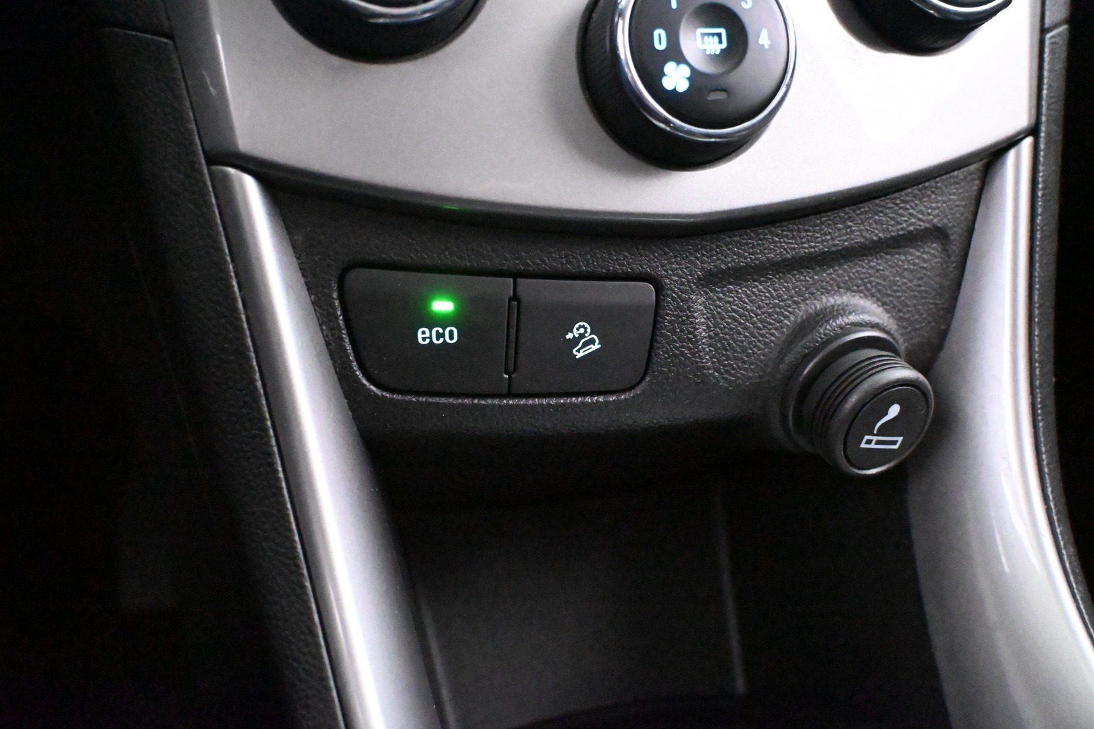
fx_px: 1026
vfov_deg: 39.1
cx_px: 547
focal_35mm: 34
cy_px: 364
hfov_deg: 56.1
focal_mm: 22.5
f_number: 4
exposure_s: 1/40
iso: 28800
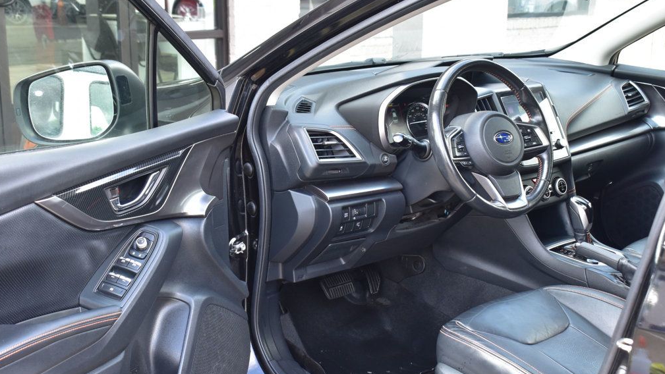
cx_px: 329
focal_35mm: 51
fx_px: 899
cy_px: 211
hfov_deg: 40.6
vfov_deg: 23.5
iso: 400
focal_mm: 32
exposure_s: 1/50
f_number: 8
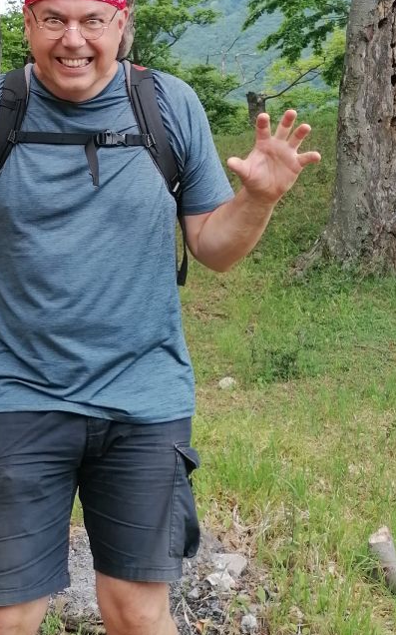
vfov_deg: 30.4
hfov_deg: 19.3
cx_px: 40
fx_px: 1141
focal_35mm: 66
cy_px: 136
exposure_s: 1/268
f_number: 1.8
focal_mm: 4.75
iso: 50
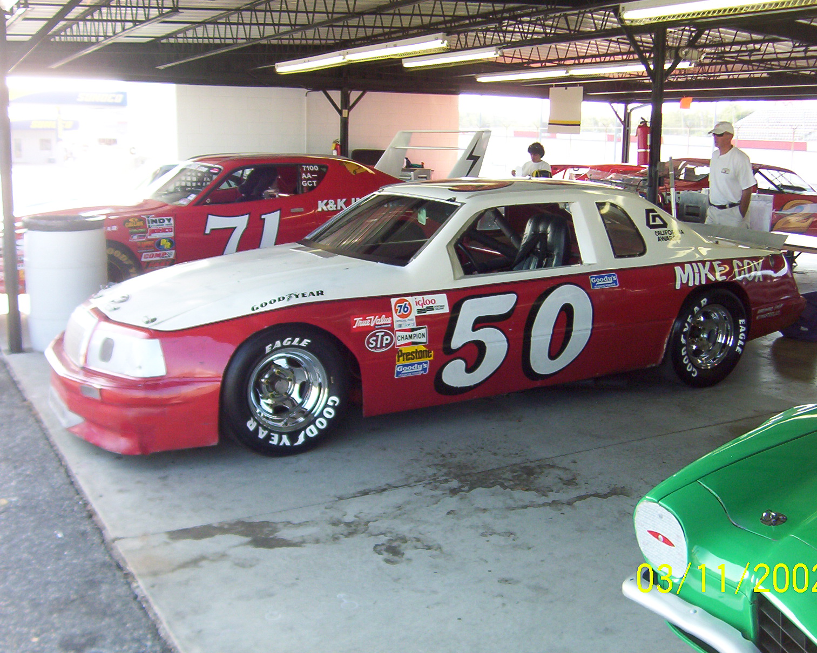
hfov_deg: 47.9
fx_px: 919
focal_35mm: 38
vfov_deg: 39.2
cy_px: 328
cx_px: 432
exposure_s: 1/188
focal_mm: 5.54
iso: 100
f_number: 2.76
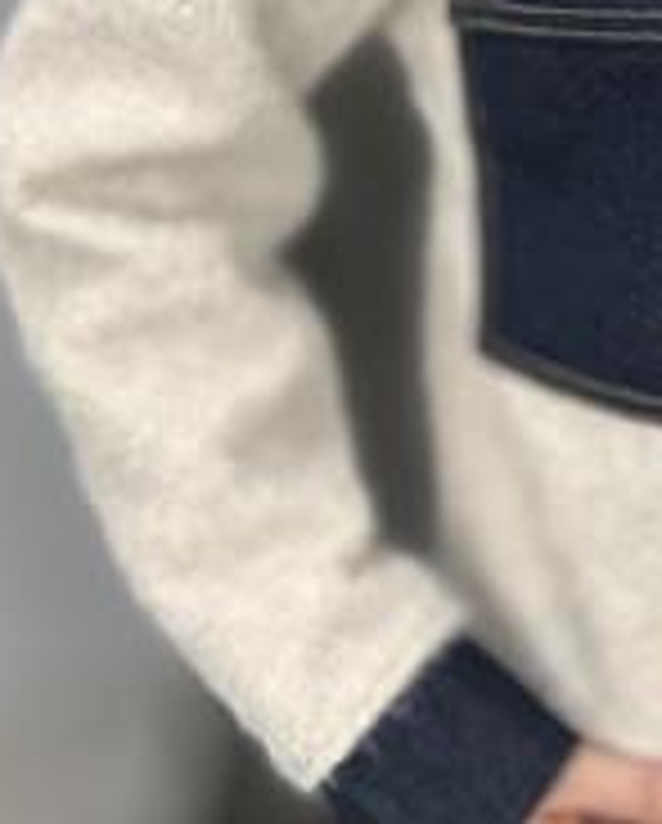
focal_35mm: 66
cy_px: 29
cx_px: 644
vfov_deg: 27.3
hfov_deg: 22.4
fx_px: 1612
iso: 64
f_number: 1.9
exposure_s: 1/50
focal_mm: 2.69
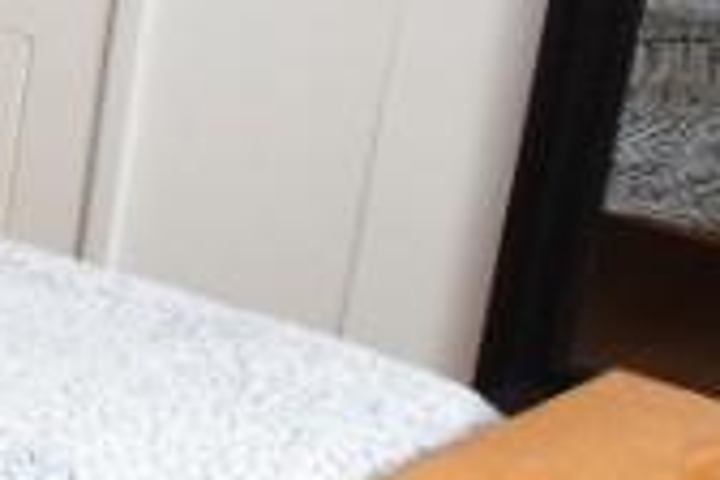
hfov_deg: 12.9
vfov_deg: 11.4
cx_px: -1029
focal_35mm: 119
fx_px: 2381
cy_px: 24
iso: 3200
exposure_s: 1/100
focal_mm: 13
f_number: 5
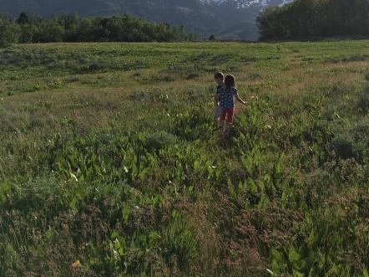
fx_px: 447
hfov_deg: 44.5
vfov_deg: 34.2
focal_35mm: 42
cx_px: 227
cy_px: 114
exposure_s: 1/1637
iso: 25
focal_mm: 4.15
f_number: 2.2
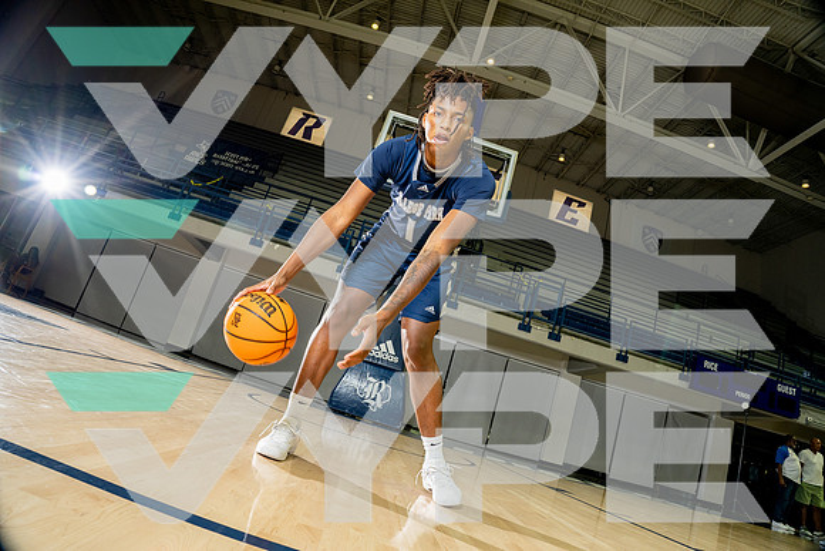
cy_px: 276
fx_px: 458
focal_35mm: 20
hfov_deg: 84.0
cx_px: 412
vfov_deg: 62.0
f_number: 7.1
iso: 640
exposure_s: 1/250
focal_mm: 20
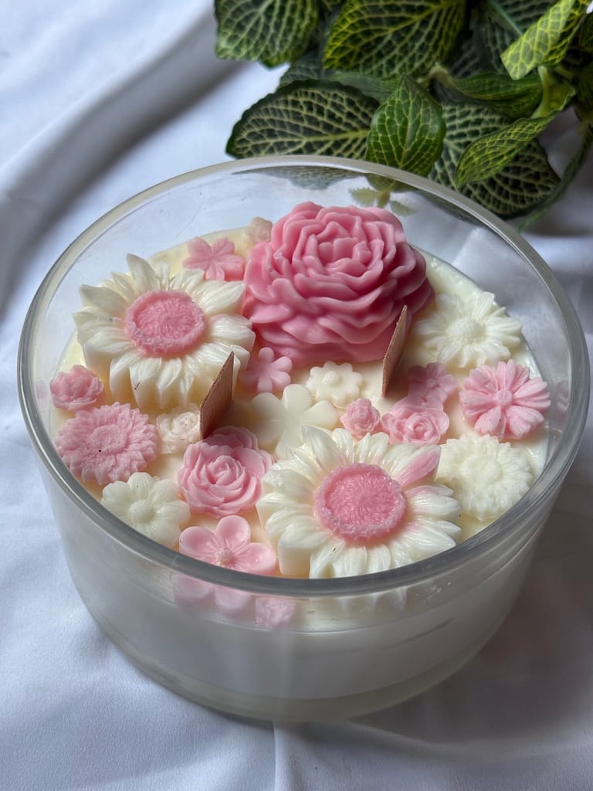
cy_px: 396
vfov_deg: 39.7
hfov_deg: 30.3
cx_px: 296
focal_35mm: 48
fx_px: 1096
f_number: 1.78
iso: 80
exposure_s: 1/652
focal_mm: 6.76
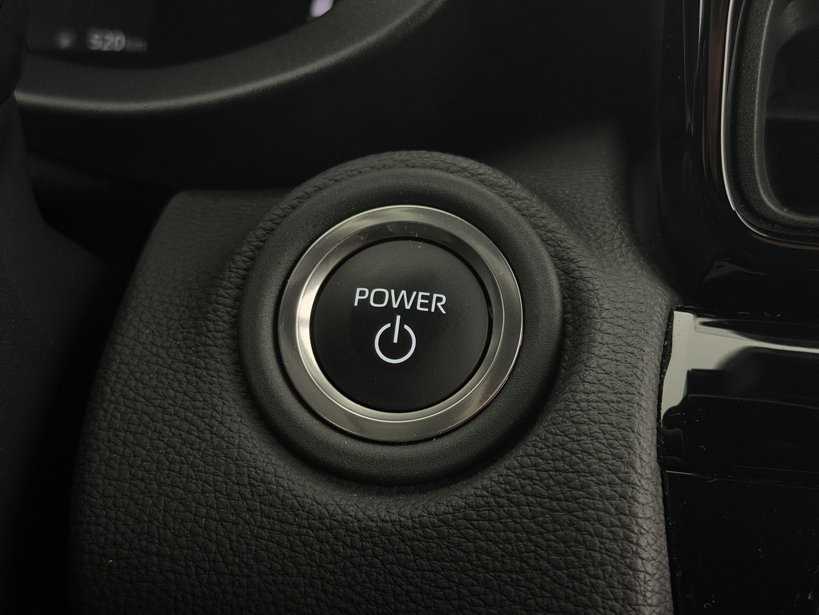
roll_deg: -2.2
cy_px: 308
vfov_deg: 30.3
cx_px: 410
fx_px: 1136
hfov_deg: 39.7
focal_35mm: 48
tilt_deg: -13.7
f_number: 1.78
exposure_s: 1/25
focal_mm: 6.76
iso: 640
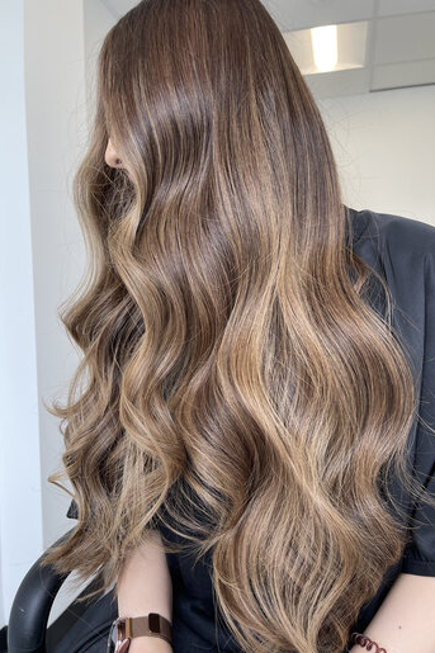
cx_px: 230
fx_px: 508
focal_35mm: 28
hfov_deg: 46.4
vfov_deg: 65.5
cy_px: 318
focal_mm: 5.1
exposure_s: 1/121
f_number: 1.6
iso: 40
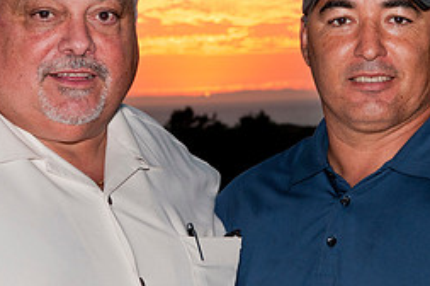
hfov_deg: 12.5
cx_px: 238
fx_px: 1968
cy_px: 123
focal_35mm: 165
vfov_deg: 8.3
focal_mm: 48
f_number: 7.1
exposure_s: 1/200
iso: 200
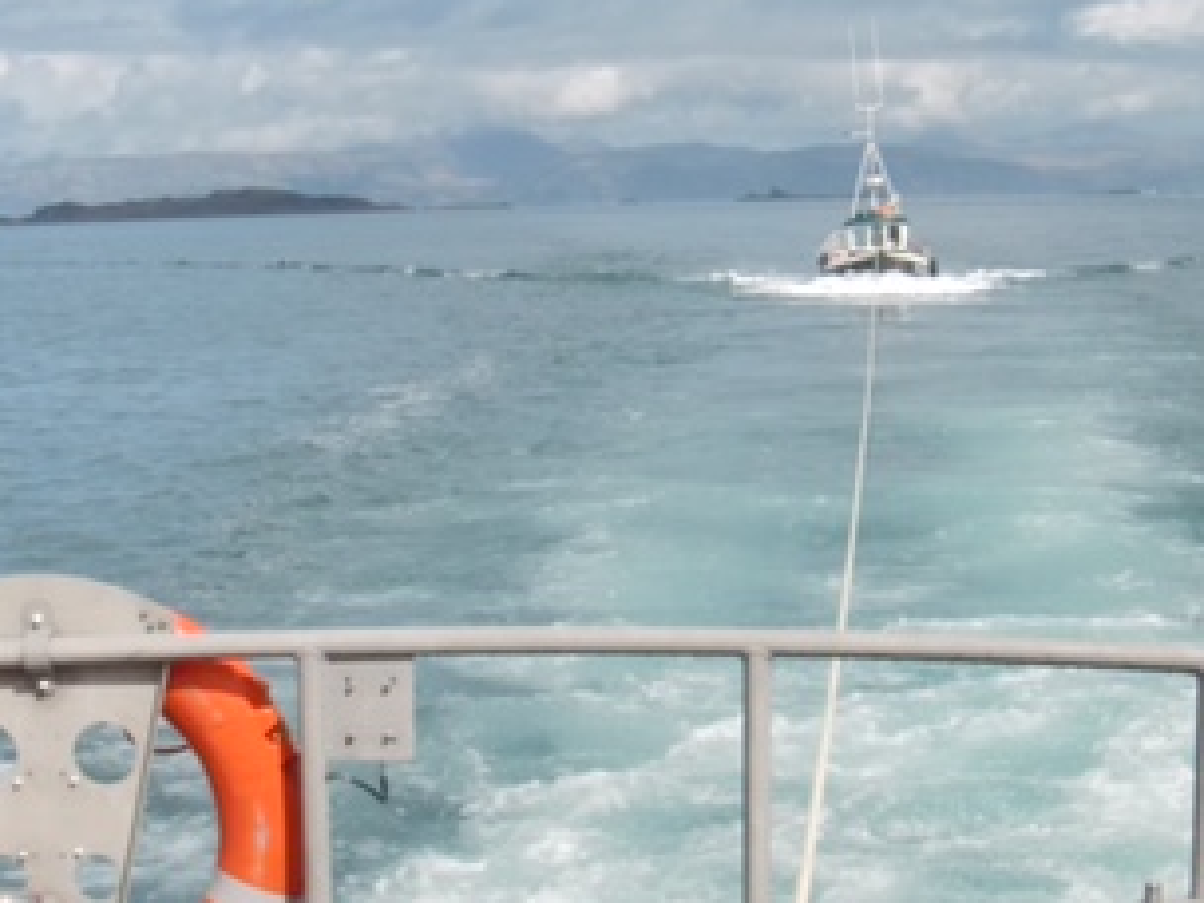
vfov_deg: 18.4
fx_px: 2783
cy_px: 523
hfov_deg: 24.3
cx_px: 792
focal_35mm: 80
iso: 64
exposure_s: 1/1000
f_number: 3.9
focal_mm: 6.66
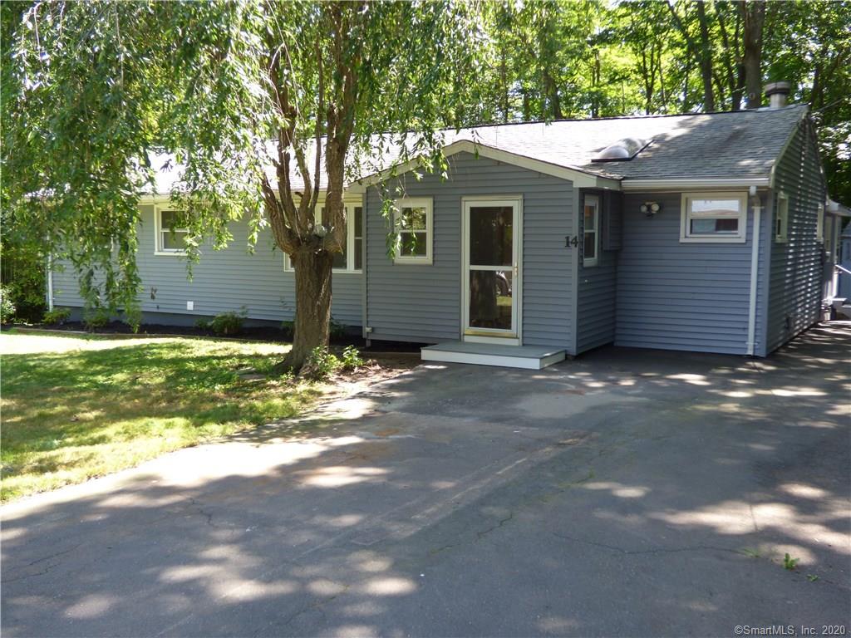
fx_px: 836
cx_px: 426
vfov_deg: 41.8
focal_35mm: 34
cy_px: 319
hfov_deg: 54.0
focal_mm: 5.97
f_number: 3.4
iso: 100
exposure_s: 1/100
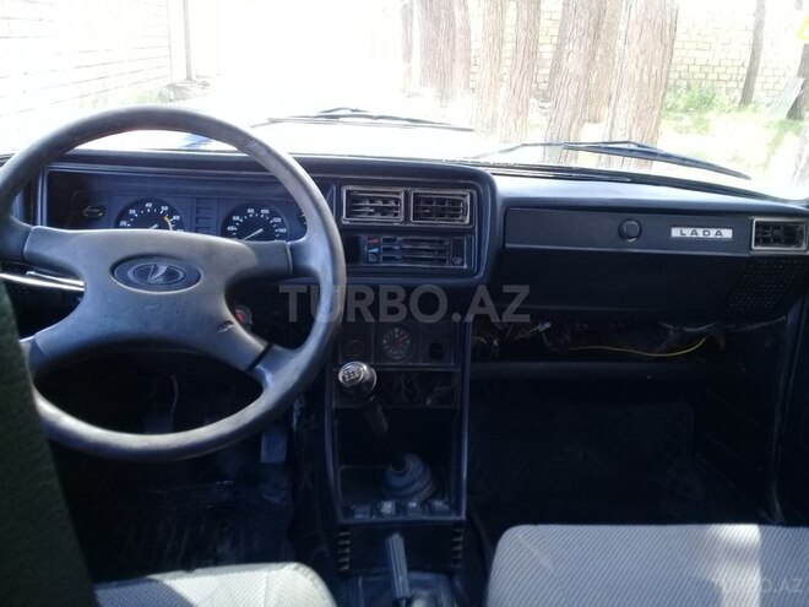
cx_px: 404
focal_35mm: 31
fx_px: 724
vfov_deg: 45.4
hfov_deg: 58.4
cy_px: 304
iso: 80
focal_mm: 3.3
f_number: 2.2
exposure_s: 1/33
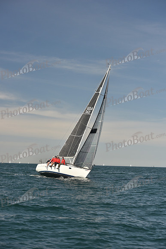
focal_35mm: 80
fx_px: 553
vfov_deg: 25.4
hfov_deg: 17.1
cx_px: 83
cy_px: 124
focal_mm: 80
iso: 250
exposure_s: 1/640
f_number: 5.6
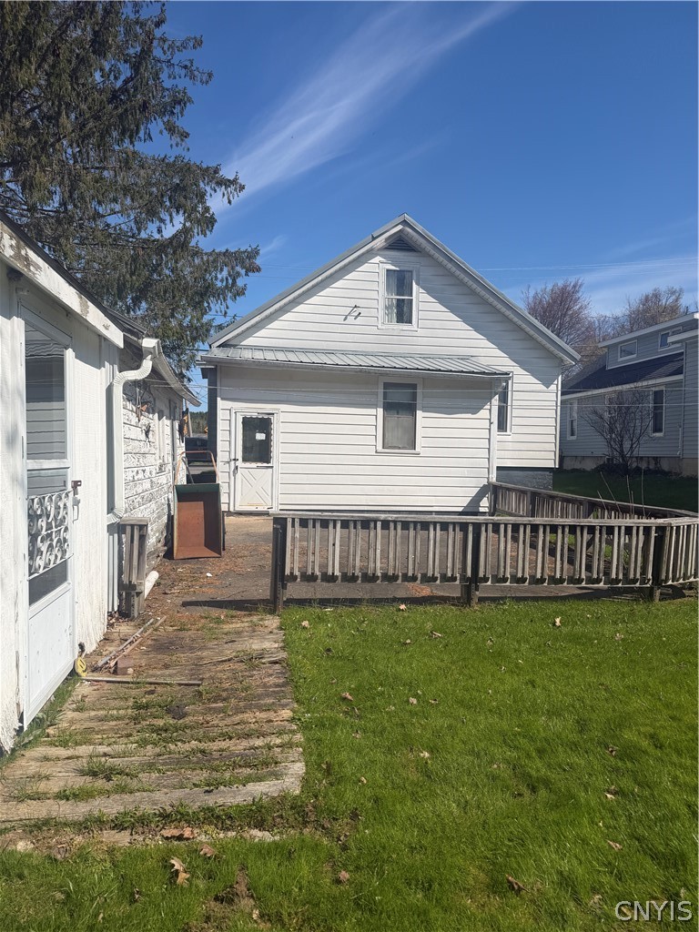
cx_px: 350
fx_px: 646
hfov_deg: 56.8
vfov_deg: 71.6
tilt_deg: -1.3
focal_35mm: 24
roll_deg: -0.9
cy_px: 466
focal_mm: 6.76
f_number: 1.78
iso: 80
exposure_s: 1/6173
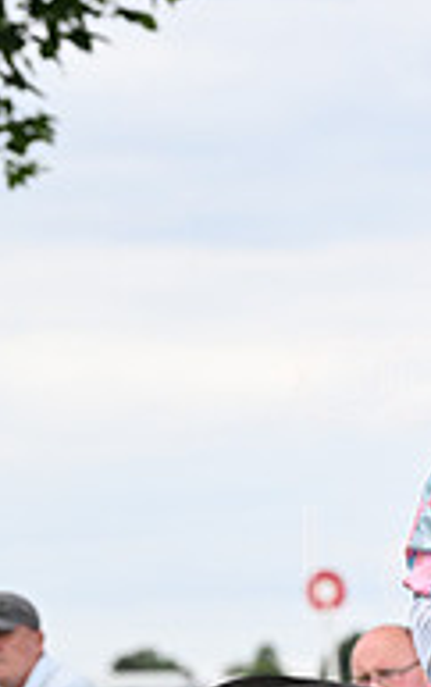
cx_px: 762
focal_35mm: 413
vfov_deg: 5.1
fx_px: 7745
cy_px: 596
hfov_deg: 3.2
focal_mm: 135
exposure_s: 1/1250
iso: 640
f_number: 5.6
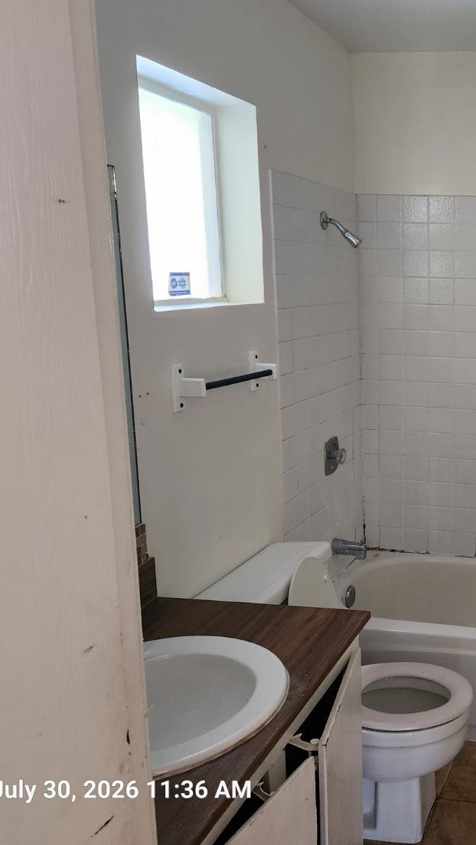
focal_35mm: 34
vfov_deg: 58.0
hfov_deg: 31.2
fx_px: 762
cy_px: 422
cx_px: 512
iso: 800
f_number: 1.8
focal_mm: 5.4
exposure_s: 1/60
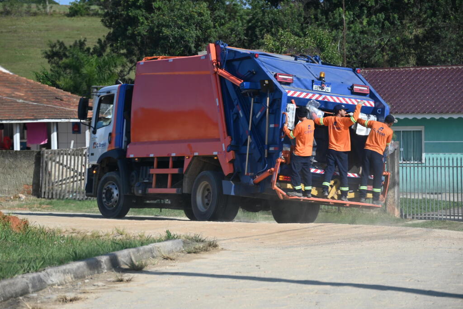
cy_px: 154
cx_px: 232
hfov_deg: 14.4
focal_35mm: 142
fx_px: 1826
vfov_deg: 9.7
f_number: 7.1
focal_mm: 95
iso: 100
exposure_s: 1/400
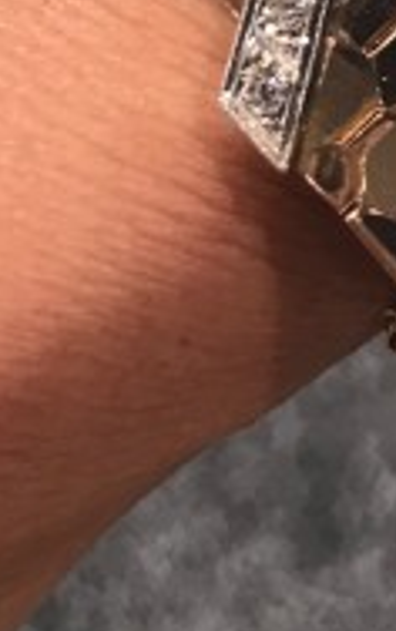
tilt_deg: -48.5
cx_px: 403
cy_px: -396
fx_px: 2169
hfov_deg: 10.3
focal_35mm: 126
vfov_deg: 15.0
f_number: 1.8
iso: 40
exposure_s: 1/24
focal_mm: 3.99
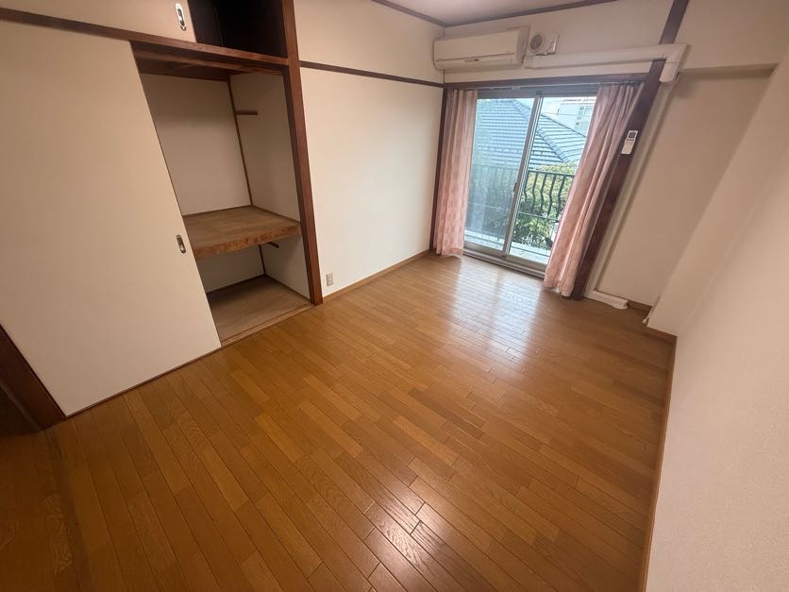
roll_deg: -2.2
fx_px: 319
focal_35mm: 14
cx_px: 394
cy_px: 296
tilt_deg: -29.2
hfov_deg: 102.1
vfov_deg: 85.7
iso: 200
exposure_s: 1/120
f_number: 2.2
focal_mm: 2.22
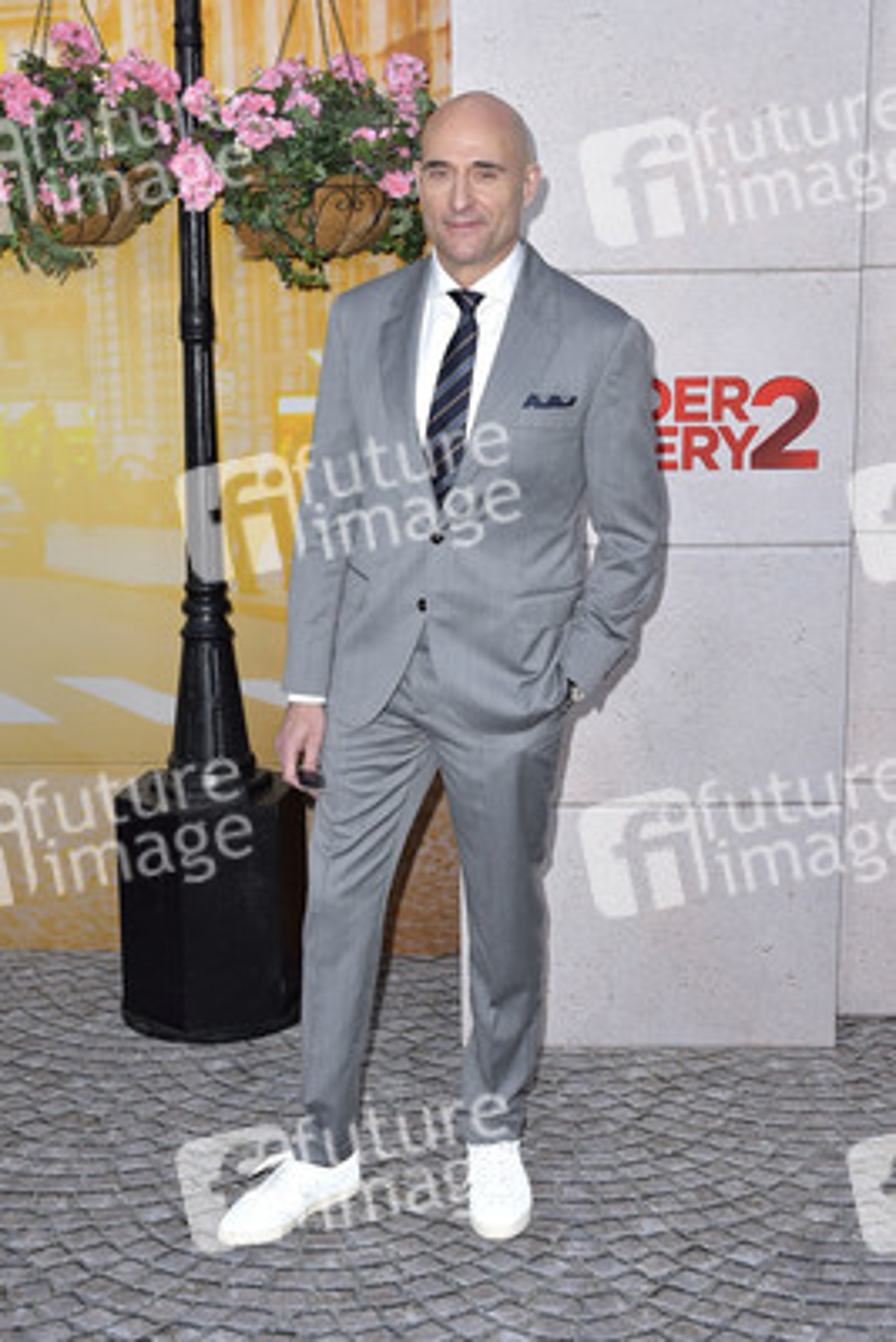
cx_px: 448
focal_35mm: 38
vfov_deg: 50.7
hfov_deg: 35.1
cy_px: 671
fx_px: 1417
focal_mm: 38
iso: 400
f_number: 6.3
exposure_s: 1/250
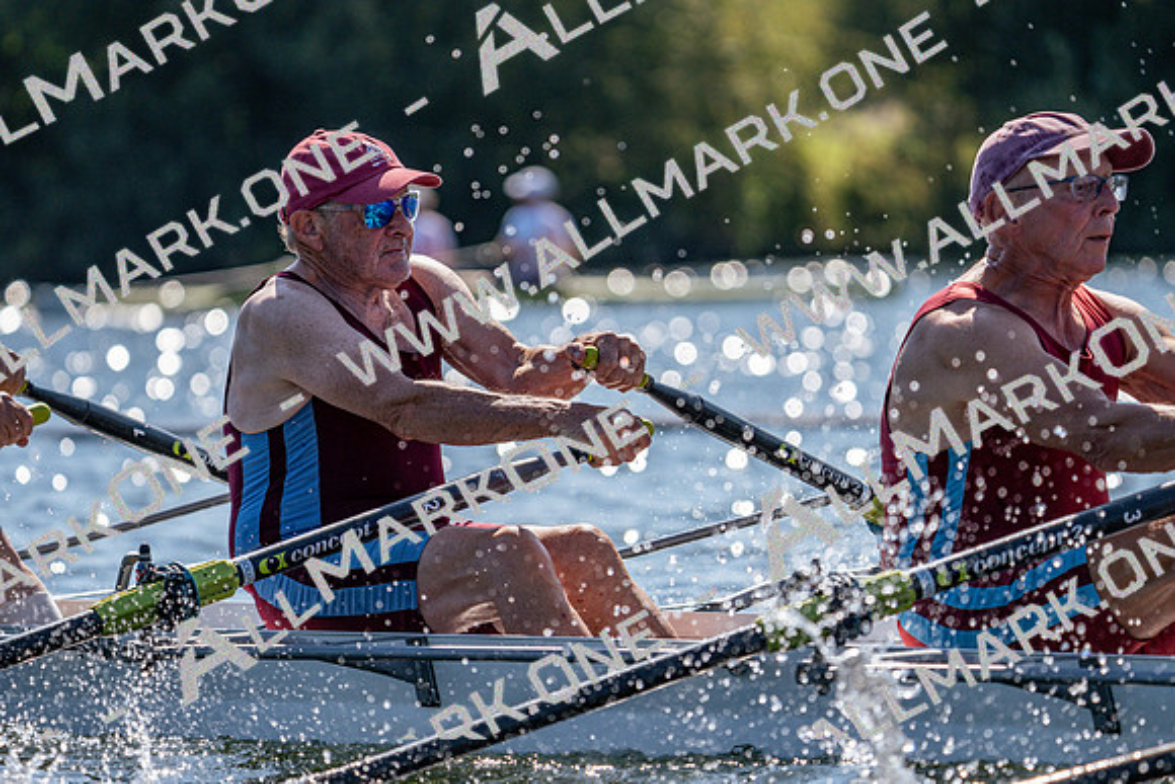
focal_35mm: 303
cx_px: 588
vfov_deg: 4.5
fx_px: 9891
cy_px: 392
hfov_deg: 6.8
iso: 250
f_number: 6.3
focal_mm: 303
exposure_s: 1/1600
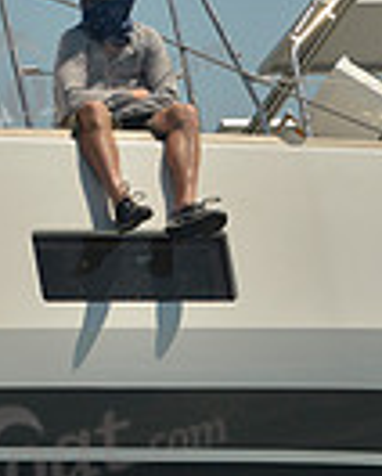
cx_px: -465
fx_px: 4061
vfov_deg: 6.7
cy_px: 344
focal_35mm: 288
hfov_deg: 5.2
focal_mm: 70
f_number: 9
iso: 280
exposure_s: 1/1000
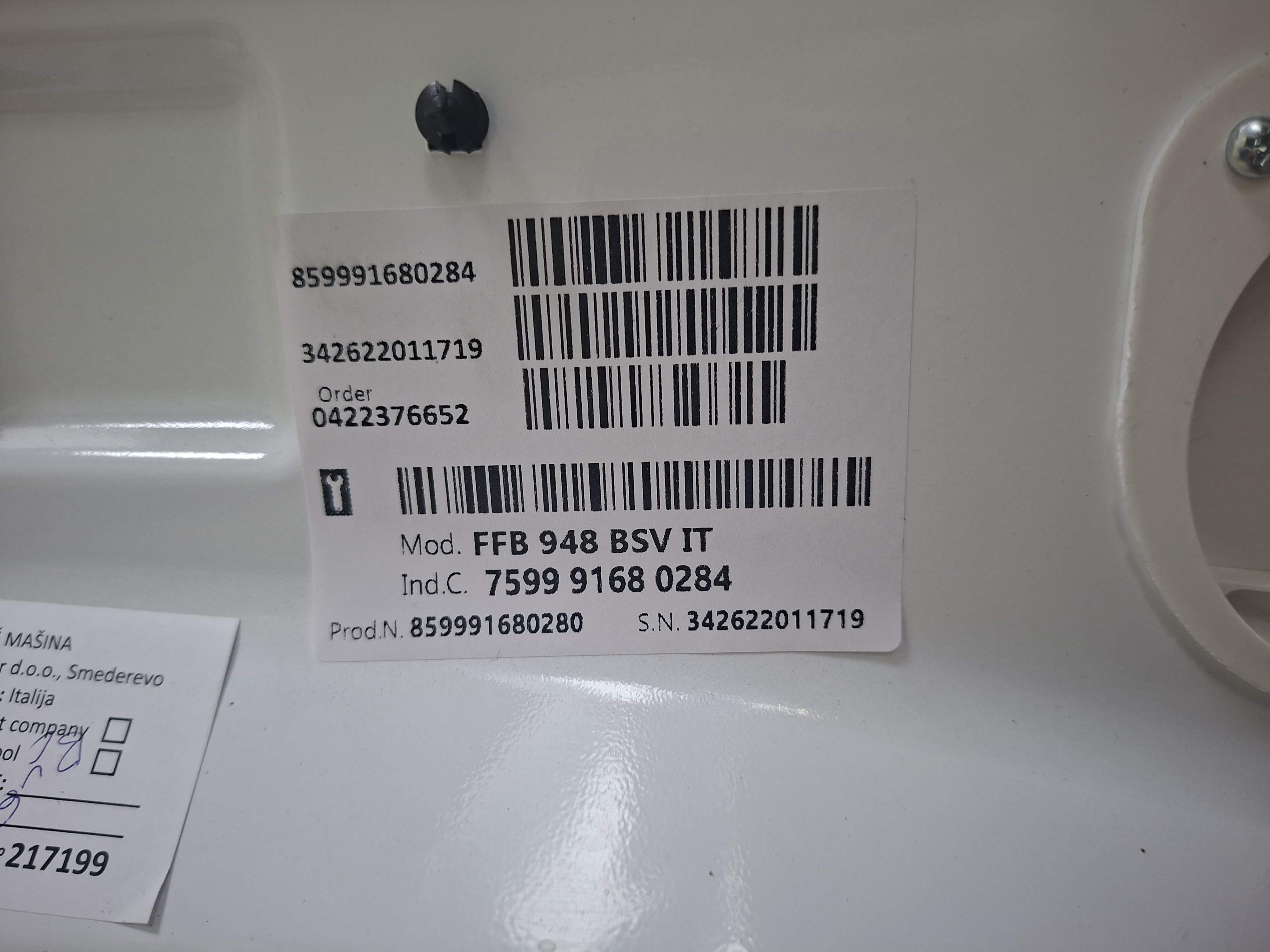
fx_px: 844
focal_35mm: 23
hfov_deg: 73.9
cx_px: 635
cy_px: 476
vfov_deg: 58.9
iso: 320
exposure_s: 1/50
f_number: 1.8
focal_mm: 5.54
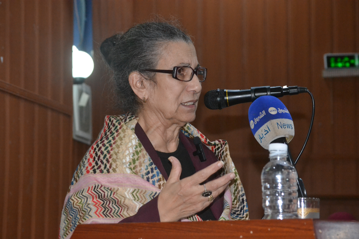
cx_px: 180
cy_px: 120
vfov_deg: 13.8
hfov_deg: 20.6
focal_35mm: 99
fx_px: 987
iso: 3200
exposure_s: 1/60
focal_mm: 66
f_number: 7.1
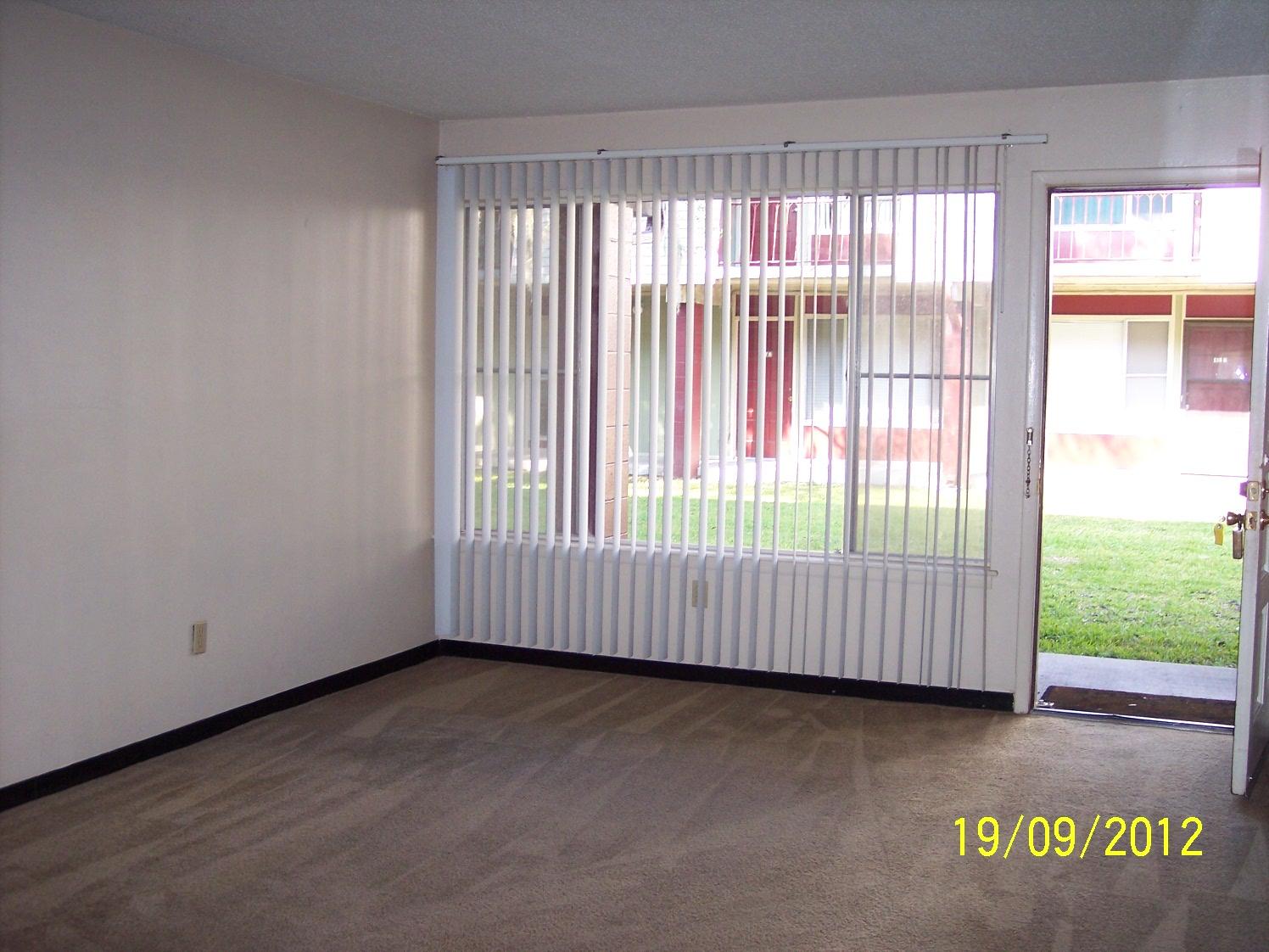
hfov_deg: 47.9
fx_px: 1430
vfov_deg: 36.8
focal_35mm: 39
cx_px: 634
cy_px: 476
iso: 140
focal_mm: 8
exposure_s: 1/90
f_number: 2.8
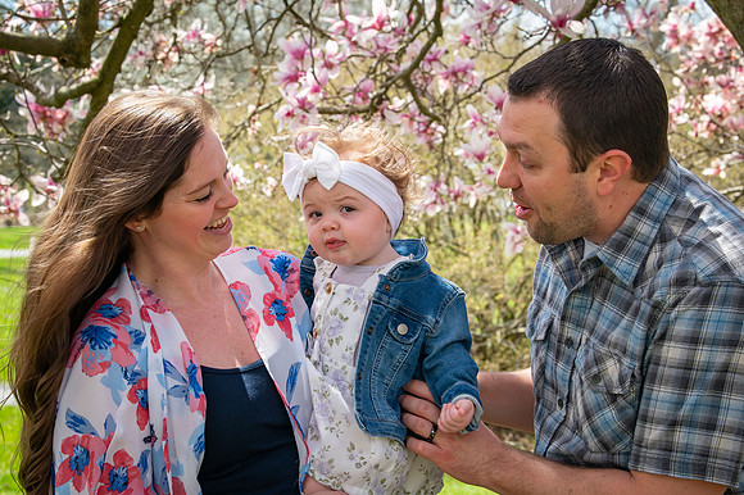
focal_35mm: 85
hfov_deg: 23.9
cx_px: 349
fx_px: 1754
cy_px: 263
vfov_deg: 16.1
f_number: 11
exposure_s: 1/320
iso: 640
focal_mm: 80
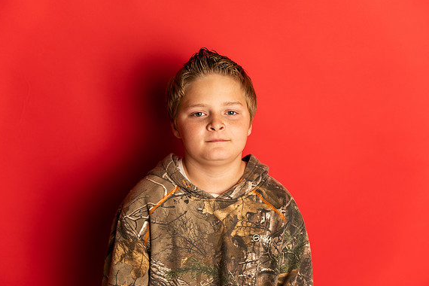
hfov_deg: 33.9
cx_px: 214
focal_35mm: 59
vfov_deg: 23.0
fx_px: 703
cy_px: 143
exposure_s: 1/160
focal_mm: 58
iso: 100
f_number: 4
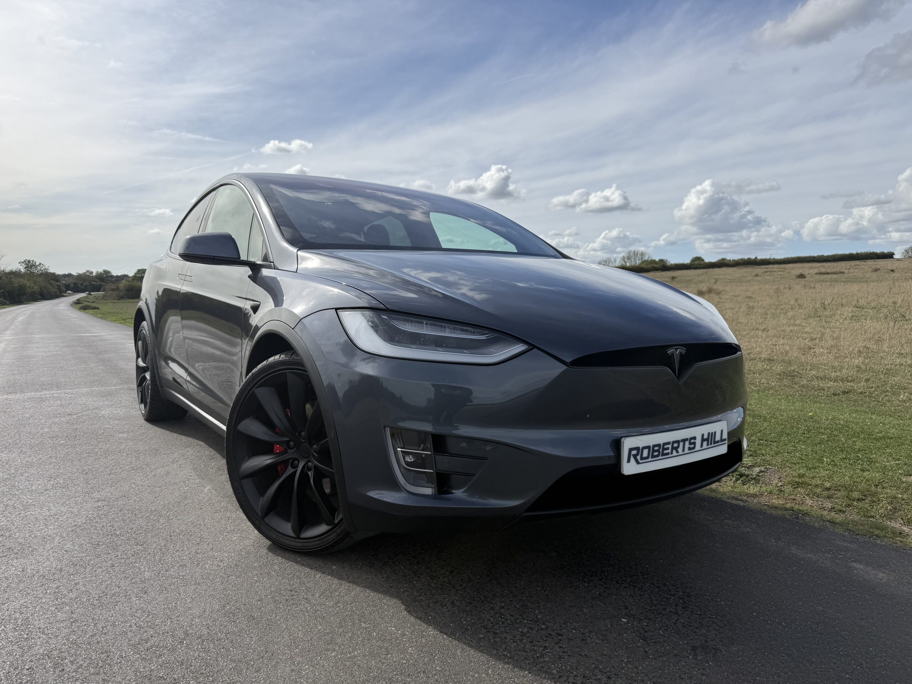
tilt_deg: -5.2
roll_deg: +0.6
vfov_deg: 56.8
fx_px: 632
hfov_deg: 71.6
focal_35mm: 24
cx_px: 456
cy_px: 342
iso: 80
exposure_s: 1/6711
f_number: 1.78
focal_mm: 6.76
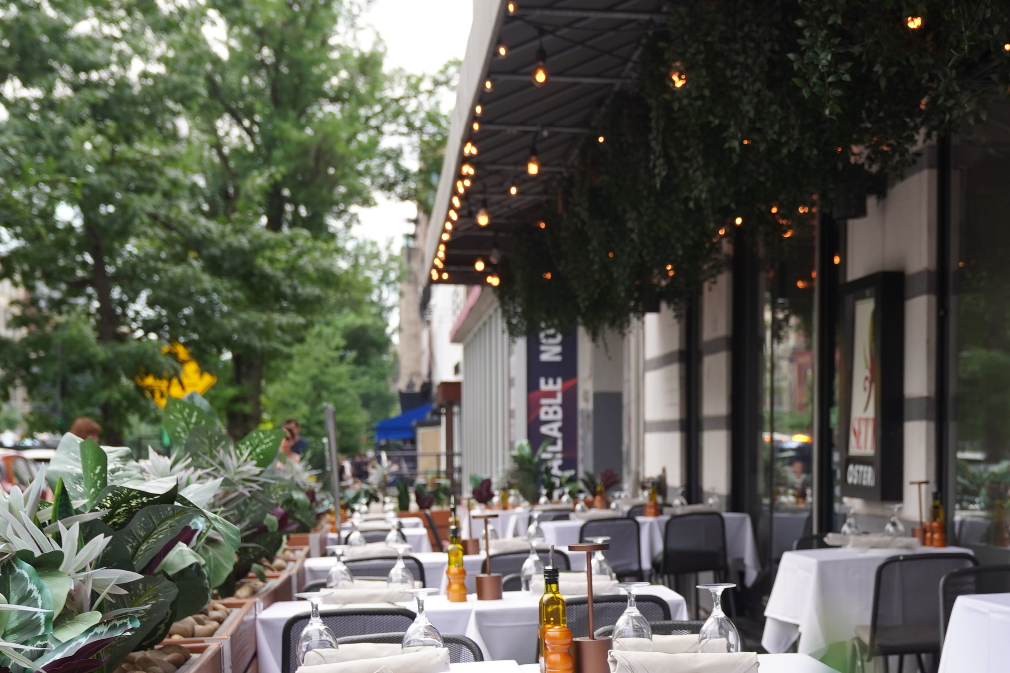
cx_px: 815
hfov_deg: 28.2
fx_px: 1964
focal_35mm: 70
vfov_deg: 19.1
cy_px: 594
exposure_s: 1/200
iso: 250
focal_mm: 33
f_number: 4
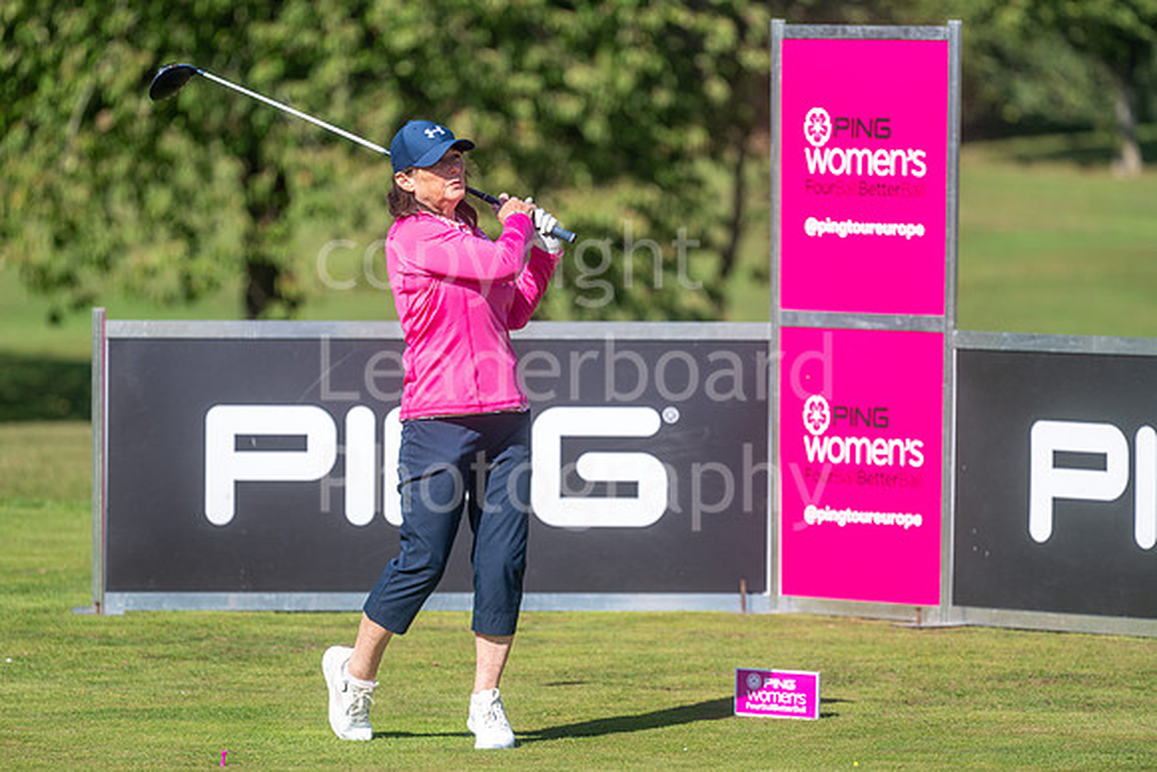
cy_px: 386
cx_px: 578
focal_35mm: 300
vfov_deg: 4.6
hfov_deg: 6.9
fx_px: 9643
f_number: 5
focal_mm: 300
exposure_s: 1/2500
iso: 500
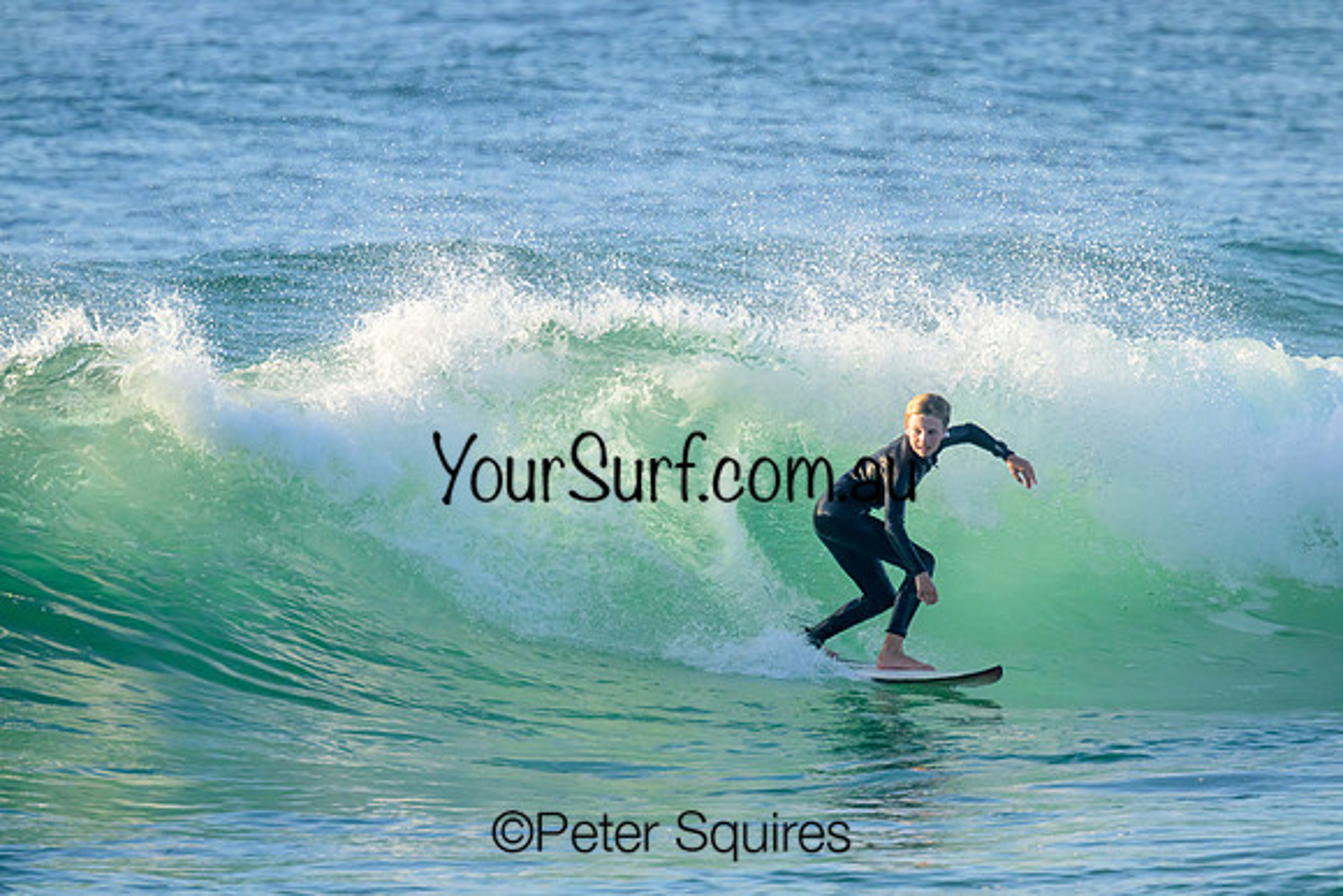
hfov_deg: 3.0
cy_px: 448
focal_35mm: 680
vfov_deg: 2.0
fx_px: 25373
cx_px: 672
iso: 2000
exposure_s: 1/2000
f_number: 11
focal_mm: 680
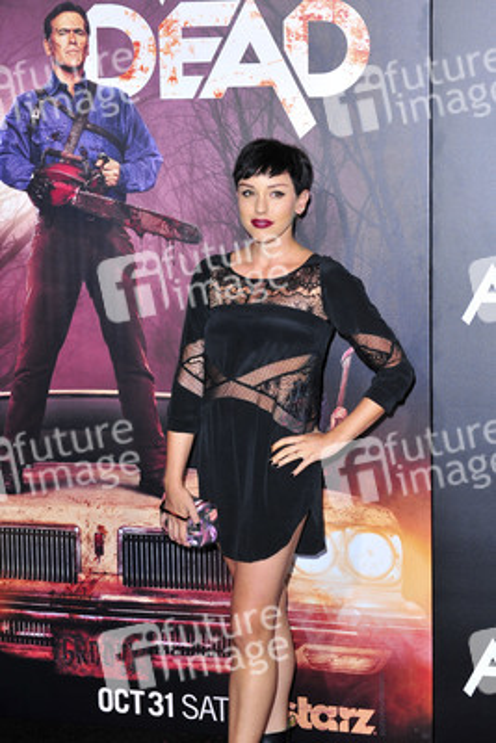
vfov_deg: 34.5
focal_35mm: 58
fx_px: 1198
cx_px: 248
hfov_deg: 23.4
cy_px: 372
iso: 640
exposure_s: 1/320
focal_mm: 58
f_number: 5.6
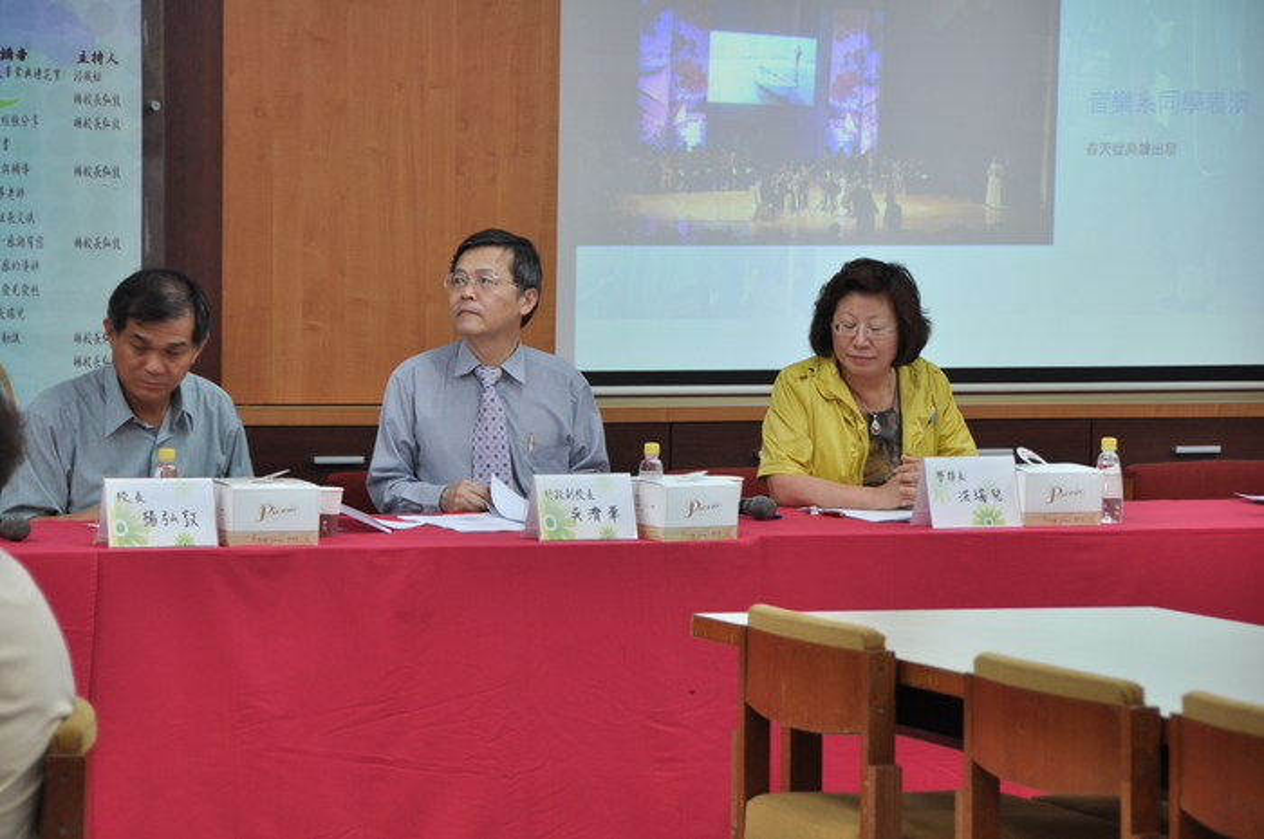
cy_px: 420
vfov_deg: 9.6
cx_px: 632
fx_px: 4997
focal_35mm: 142
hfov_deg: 14.4
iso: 400
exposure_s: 1/60
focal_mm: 95
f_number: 5.6
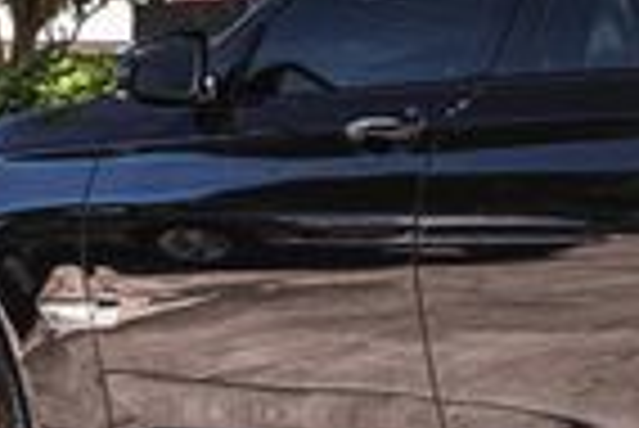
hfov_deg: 11.0
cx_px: 1066
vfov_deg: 7.8
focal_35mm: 177
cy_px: 235
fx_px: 3145
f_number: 8
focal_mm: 31
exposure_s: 1/80
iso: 160
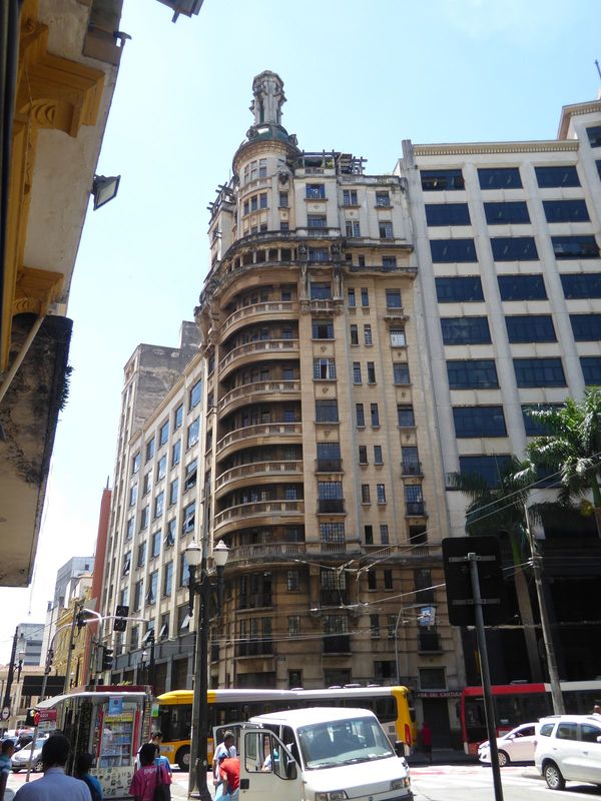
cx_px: 300
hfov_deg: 48.2
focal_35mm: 29
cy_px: 400
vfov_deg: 61.7
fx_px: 671
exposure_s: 1/320
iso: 80
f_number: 3.5
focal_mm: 5
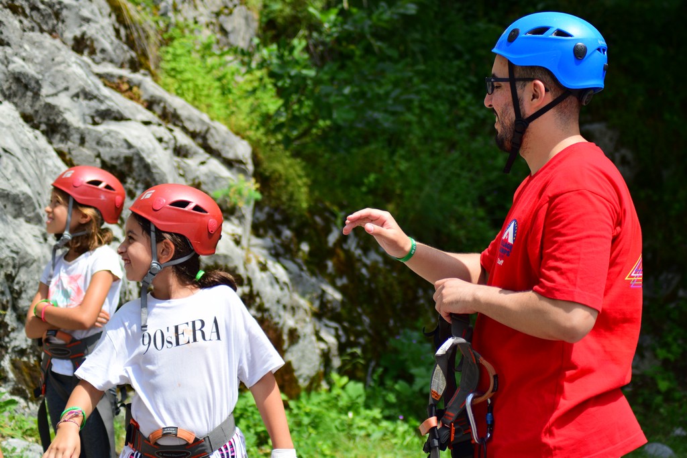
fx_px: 2004
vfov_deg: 13.0
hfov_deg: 19.5
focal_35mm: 105
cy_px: 229
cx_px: 344
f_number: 4
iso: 125
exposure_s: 1/1000
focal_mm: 70
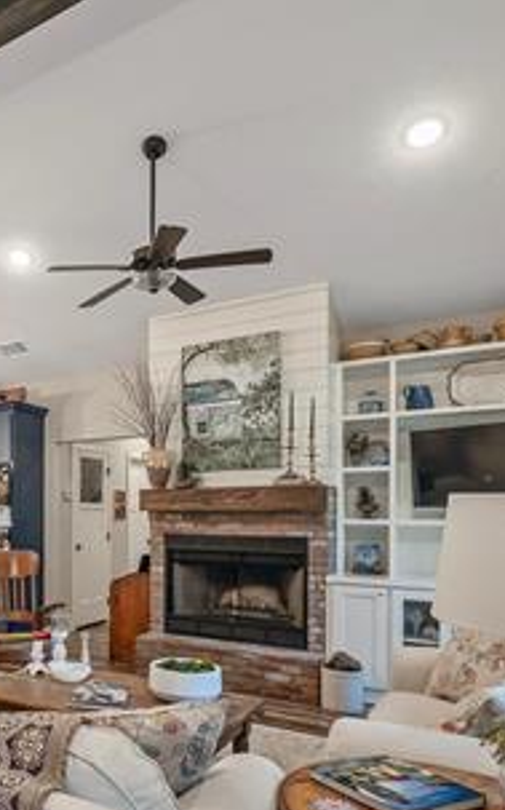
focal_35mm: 28
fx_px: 617
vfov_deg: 65.1
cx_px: 8
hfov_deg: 39.6
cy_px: 524
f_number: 8
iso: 800
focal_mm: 13
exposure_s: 1/13
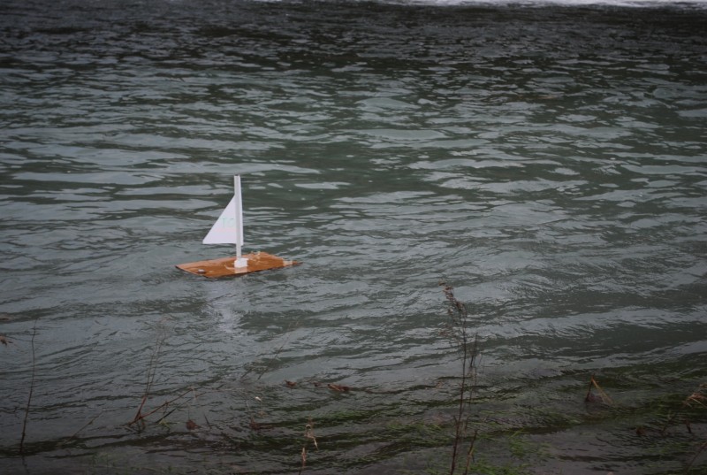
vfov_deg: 16.6
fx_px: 1624
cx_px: 354
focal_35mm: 82
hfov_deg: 24.6
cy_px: 238
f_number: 5.6
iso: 200
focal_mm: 55
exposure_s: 1/80
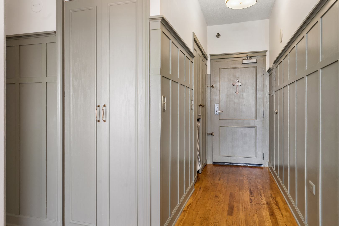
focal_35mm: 24
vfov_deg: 53.1
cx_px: 170
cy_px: 113
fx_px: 226
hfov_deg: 73.7
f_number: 8
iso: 400
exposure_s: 1/40
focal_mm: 24
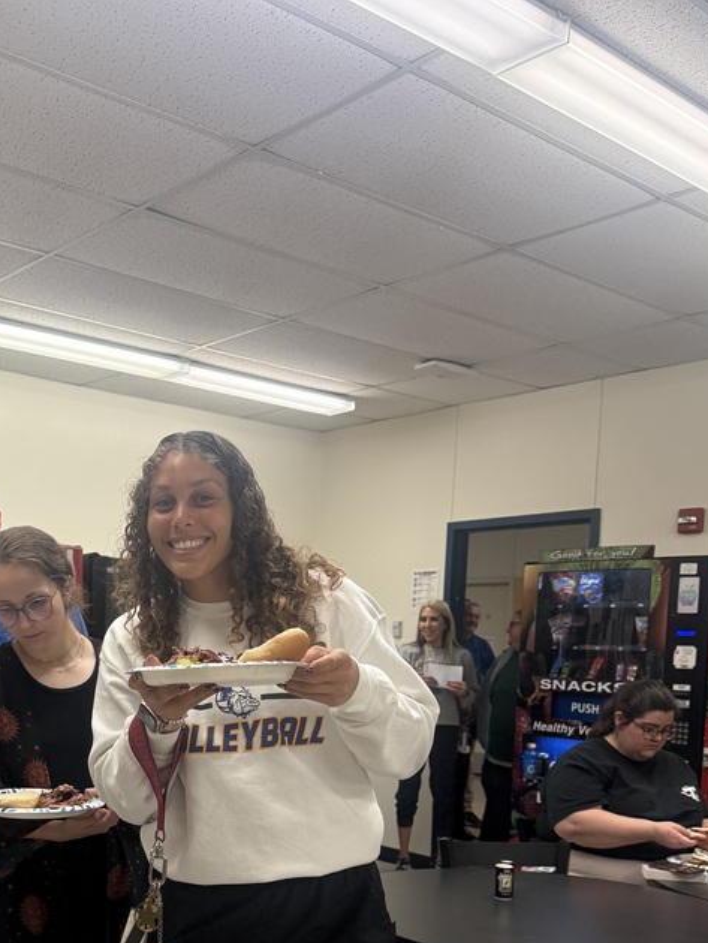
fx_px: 1063
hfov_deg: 36.2
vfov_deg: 46.0
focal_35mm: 39
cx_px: 201
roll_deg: +0.0
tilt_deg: -1.7
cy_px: 717
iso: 200
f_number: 1.78
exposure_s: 1/185
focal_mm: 6.76
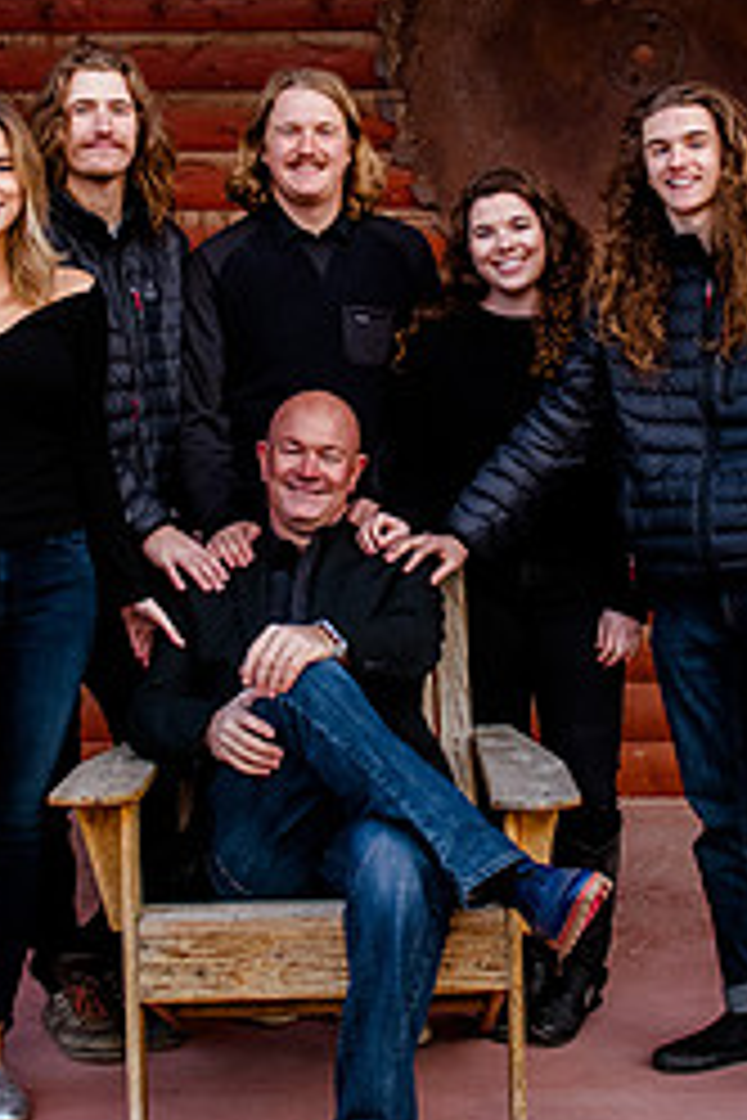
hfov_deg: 20.0
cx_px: 360
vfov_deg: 29.4
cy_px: 362
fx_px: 2116
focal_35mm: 68
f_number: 3.2
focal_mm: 24
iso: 1000
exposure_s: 1/250
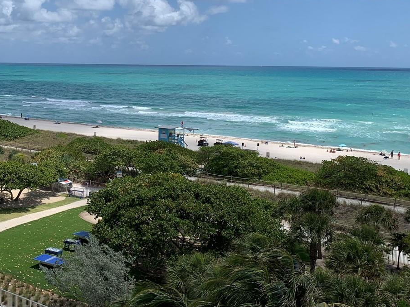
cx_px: 121
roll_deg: +0.0
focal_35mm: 46
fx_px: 545
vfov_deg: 31.2
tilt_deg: -3.0
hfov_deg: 40.5
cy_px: 95
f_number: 1.8
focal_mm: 4.25
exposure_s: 1/4098
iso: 25
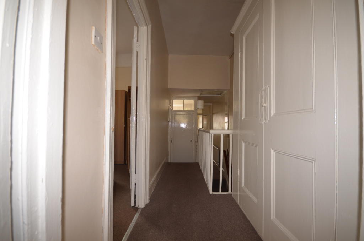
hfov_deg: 100.5
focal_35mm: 15
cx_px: 182
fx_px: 151
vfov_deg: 77.1
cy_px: 120
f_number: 4
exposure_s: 1/60
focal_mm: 10
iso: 500
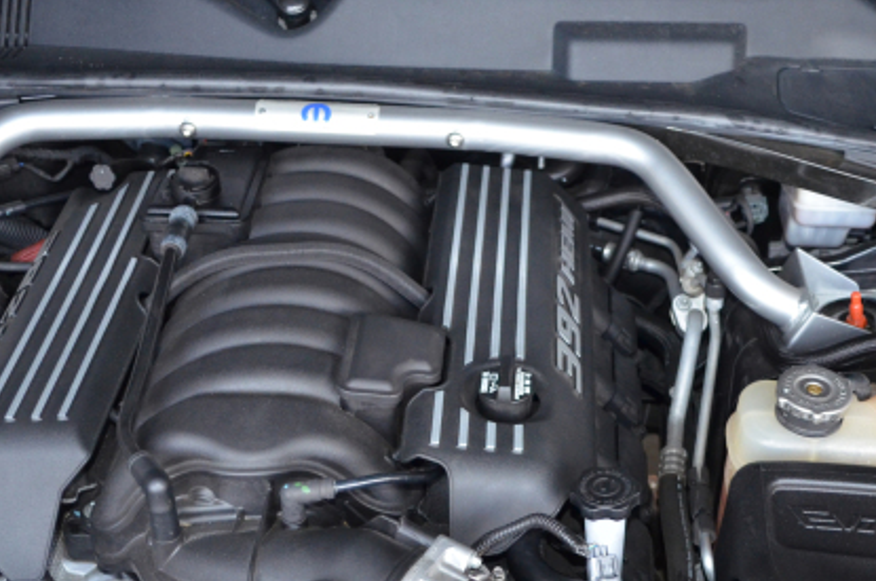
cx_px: 547
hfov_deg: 38.0
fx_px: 1263
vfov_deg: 25.5
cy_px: 450
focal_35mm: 52
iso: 1250
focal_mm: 18
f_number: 3.5
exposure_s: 1/60
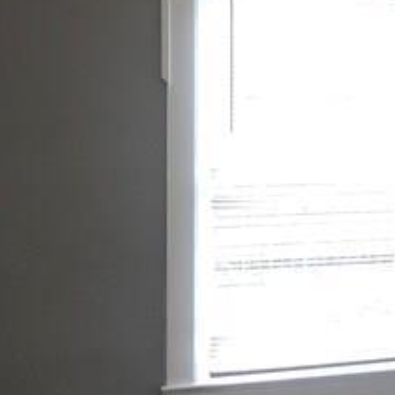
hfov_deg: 14.0
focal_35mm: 120
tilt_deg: -1.4
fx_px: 1549
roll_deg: +0.1
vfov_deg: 14.5
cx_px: 490
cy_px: 139
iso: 40
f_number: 1.8
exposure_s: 1/17
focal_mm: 4
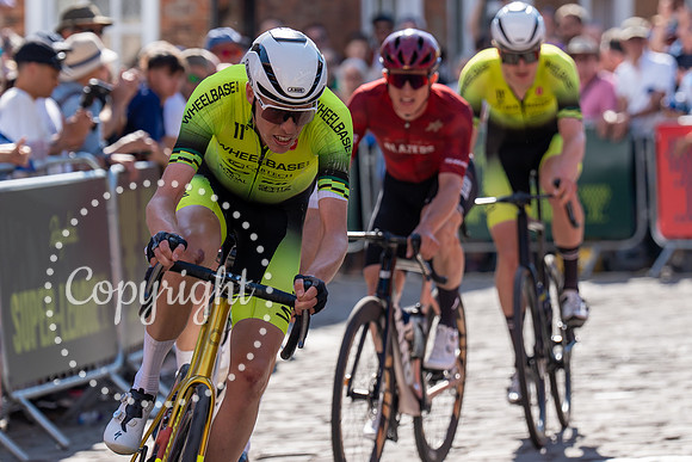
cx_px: 286
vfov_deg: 5.2
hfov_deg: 7.7
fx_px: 5127
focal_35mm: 267
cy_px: 216
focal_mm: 154
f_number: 3.5
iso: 125
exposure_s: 1/1000
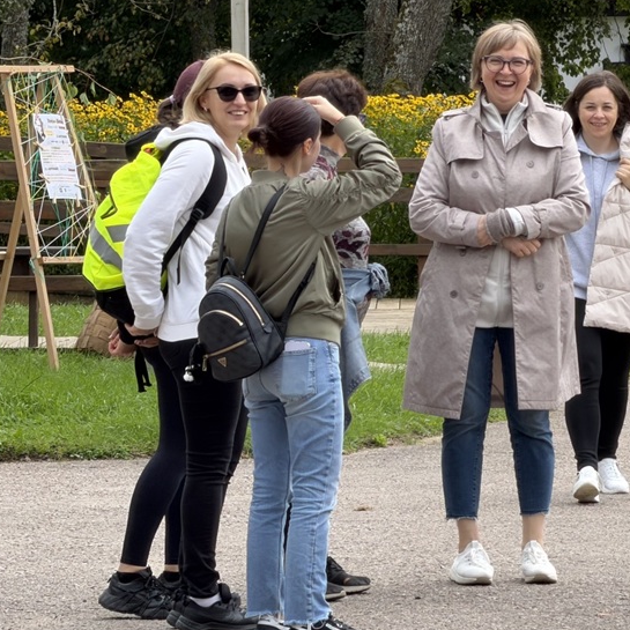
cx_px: 579
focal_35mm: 332
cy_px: 245
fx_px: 6836
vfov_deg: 5.3
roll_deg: +0.7
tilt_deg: -1.5
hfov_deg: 5.3
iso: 50
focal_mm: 16.89
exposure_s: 1/361
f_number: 2.8
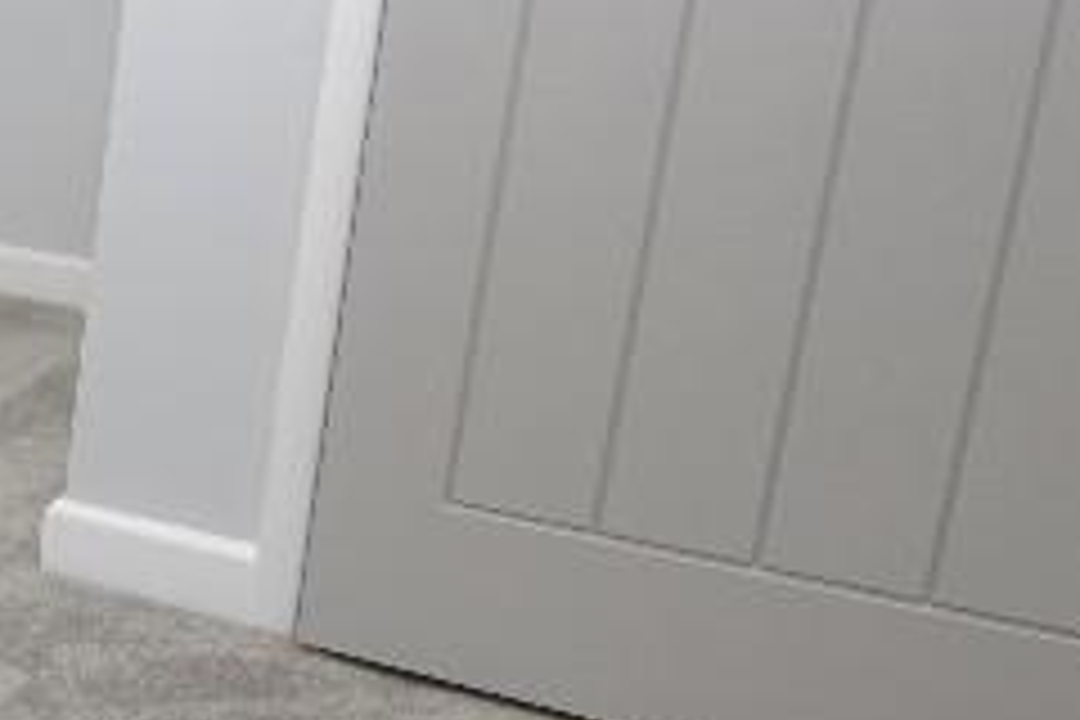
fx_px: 1920
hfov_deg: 21.4
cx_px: -832
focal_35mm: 64
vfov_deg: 21.1
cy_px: 200
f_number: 9
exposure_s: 1/30
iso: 800
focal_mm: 10
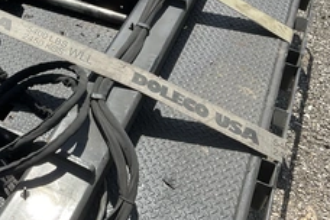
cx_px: 55
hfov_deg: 36.0
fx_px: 486
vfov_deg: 24.7
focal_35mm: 53
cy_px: 16
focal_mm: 3
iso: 25
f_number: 1.8
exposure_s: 1/1055
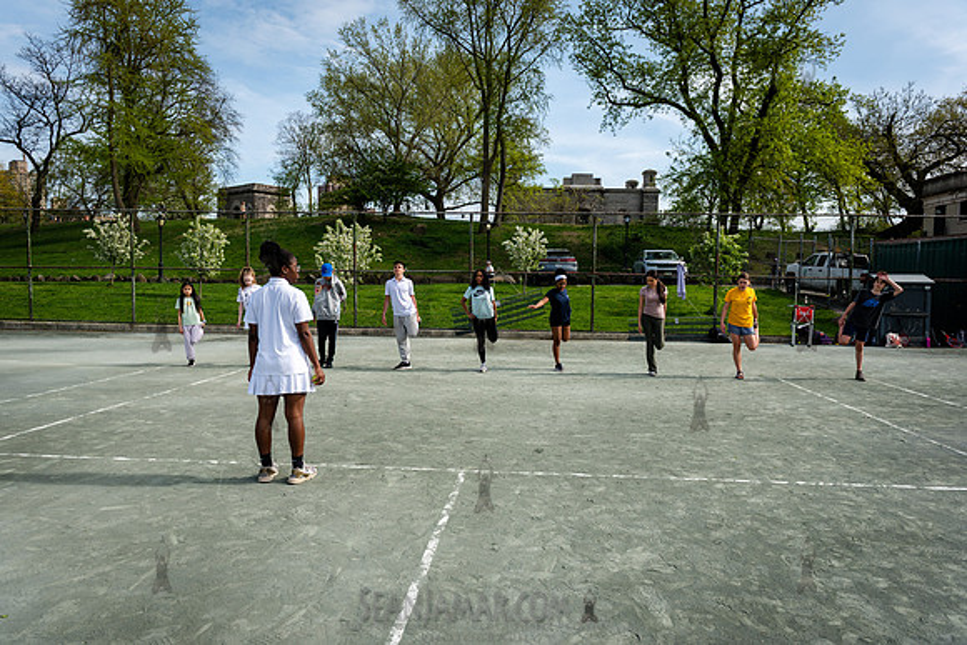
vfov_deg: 52.7
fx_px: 651
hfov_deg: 73.2
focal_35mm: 24
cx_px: 484
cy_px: 322
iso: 100
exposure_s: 1/800
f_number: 4.5
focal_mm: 24
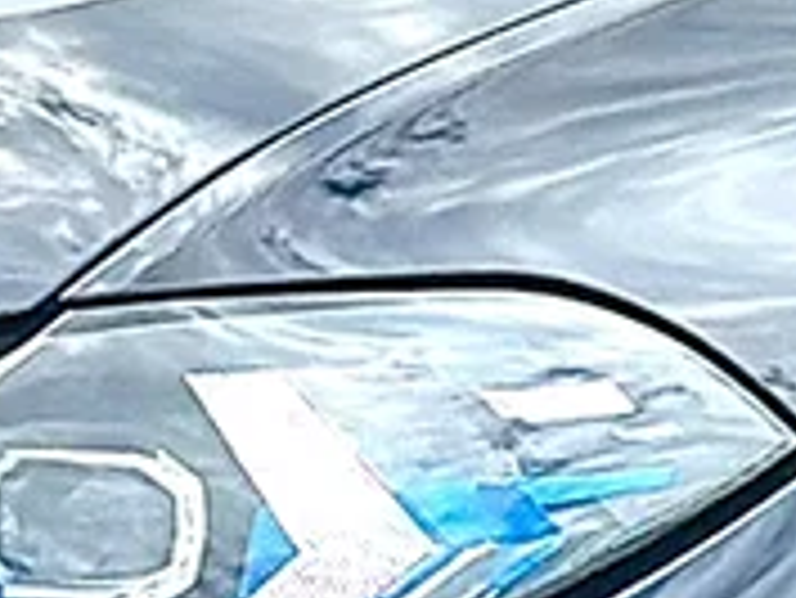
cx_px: -477
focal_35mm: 396
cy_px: 236
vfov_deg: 3.8
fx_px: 9112
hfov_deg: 5.0
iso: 64
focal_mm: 6.86
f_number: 1.78
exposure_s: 1/2747
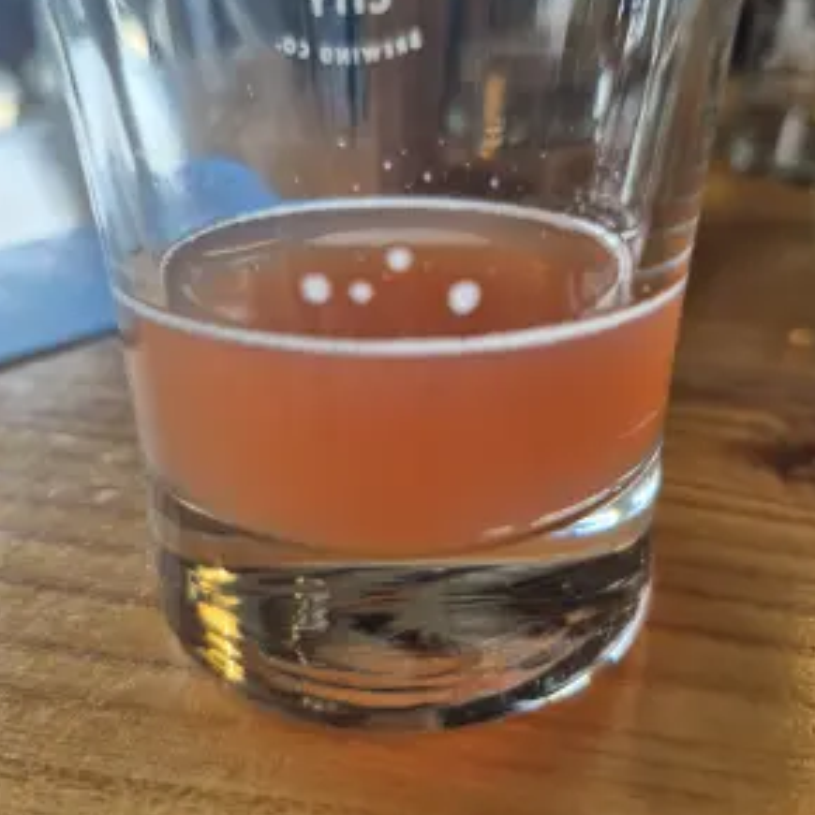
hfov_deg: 57.3
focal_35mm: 28
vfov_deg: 57.3
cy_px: 419
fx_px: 746
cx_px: 410
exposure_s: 1/120
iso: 125
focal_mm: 5.4
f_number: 1.8
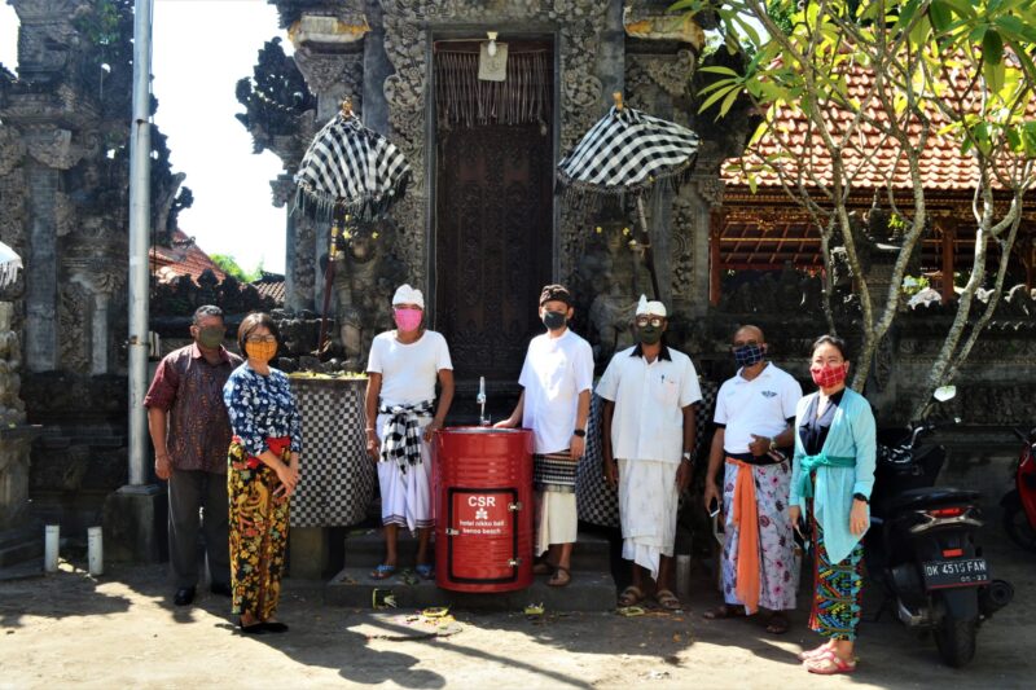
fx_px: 949
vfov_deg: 40.0
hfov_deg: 57.2
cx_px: 518
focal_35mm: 33
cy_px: 345
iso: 500
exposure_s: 1/320
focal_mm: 22
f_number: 9
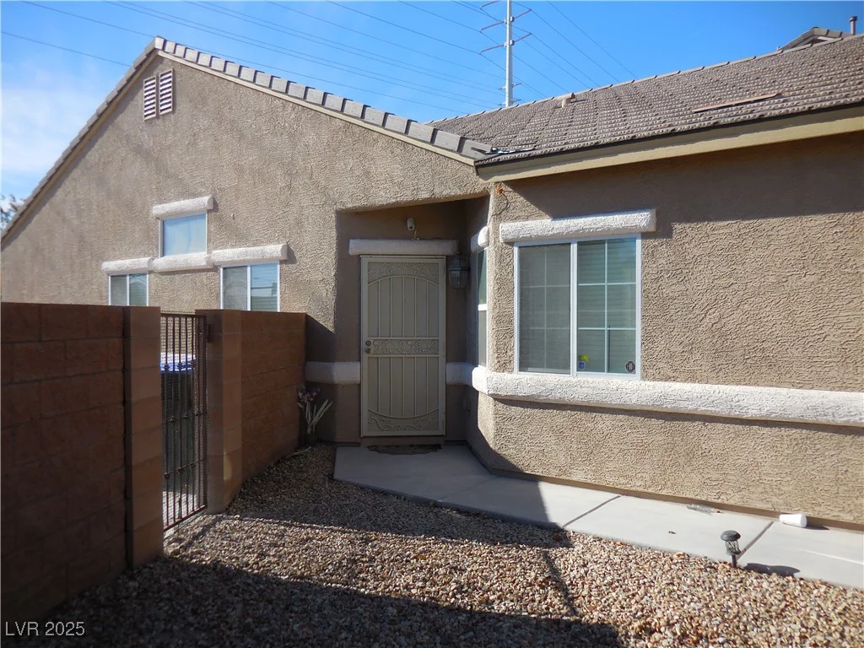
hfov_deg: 63.4
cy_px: 324
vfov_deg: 49.7
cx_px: 432
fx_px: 699
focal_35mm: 28
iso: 125
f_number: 3.5
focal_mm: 5
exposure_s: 1/1000
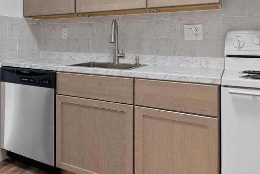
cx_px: 36
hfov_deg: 49.6
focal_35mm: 35
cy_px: 41
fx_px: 253
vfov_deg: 36.9
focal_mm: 18
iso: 2000
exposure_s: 1/80
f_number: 8
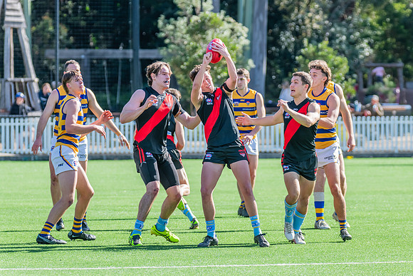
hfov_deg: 5.8
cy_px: 139
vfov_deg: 3.9
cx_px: 220
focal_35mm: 356
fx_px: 4080
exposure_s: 1/1000
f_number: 7.1
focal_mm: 320
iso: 800
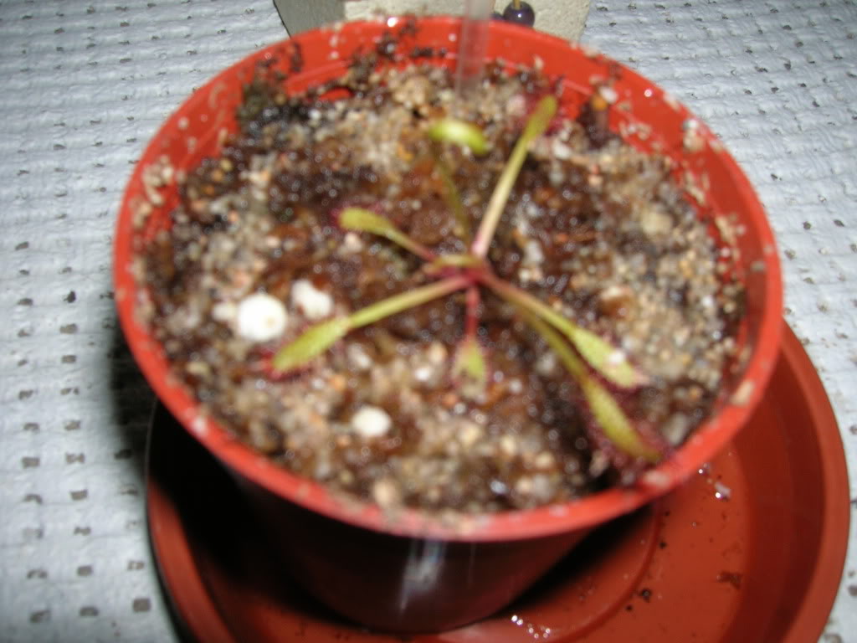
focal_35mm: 34
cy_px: 322
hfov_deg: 54.0
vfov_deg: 41.8
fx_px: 842
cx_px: 428
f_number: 4.9
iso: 50
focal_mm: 5.7
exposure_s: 1/60.1
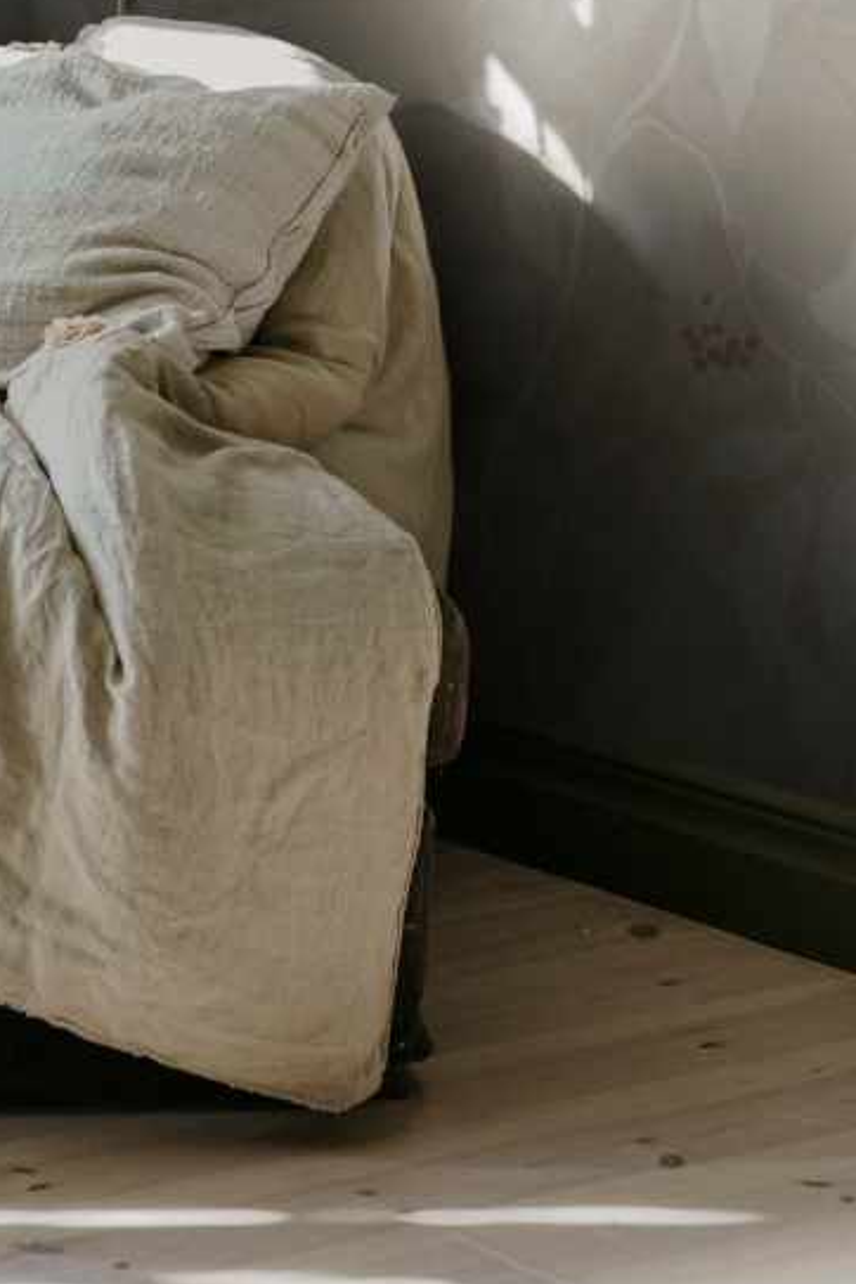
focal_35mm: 138
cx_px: 73
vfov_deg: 14.3
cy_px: -324
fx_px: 4922
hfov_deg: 9.9
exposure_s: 1/30
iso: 1000
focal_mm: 50
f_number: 5
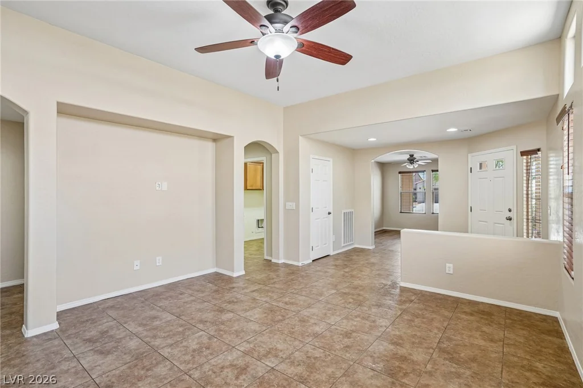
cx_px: 292
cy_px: 194
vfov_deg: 70.4
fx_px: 275
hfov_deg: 93.3
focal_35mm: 17
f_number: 8
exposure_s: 1/20
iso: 400
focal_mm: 17
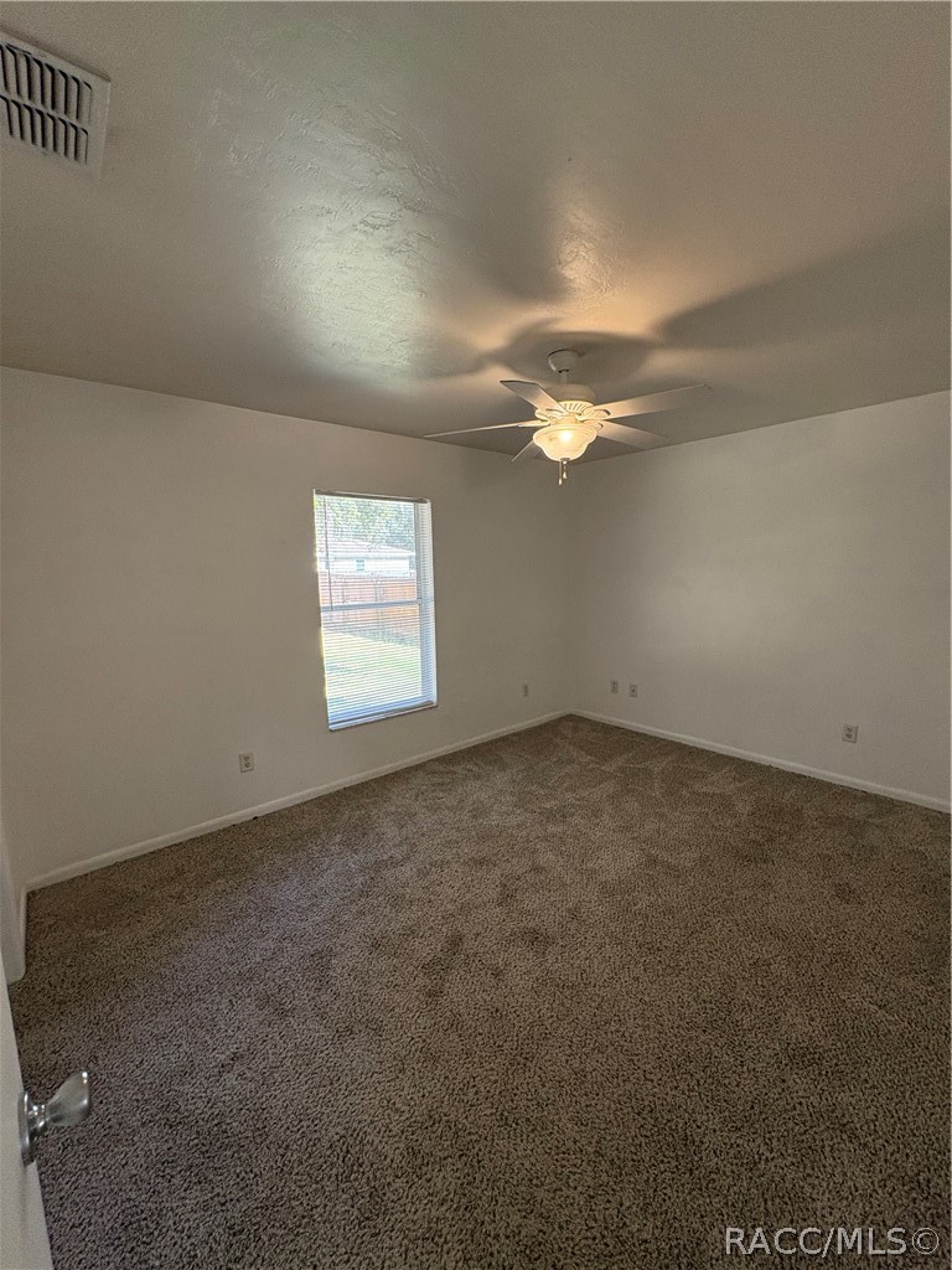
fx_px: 513
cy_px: 635
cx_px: 476
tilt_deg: -6.1
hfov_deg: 85.7
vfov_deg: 102.1
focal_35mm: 14
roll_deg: +0.7
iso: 200
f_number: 2.2
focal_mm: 2.22
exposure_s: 1/82
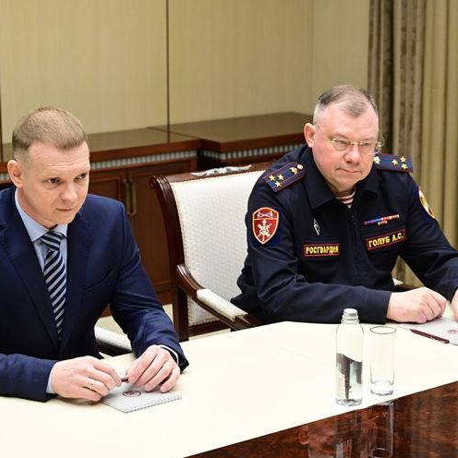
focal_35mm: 90
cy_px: 230
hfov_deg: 19.3
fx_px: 1347
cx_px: 211
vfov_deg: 19.3
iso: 800
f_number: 5.6
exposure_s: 1/160
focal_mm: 70
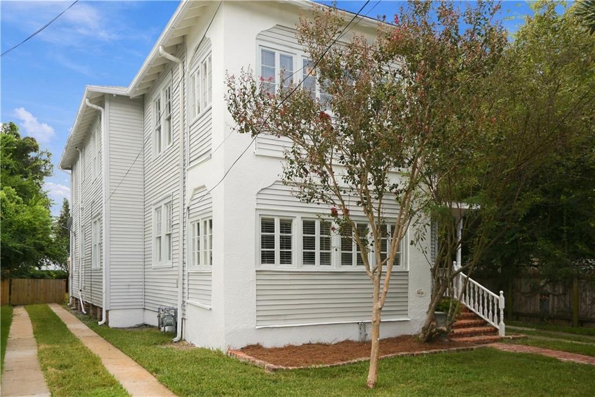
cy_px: 198
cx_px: 298
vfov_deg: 42.3
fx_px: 512
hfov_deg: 60.3
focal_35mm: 31
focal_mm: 31
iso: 640
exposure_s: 1/320
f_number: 11
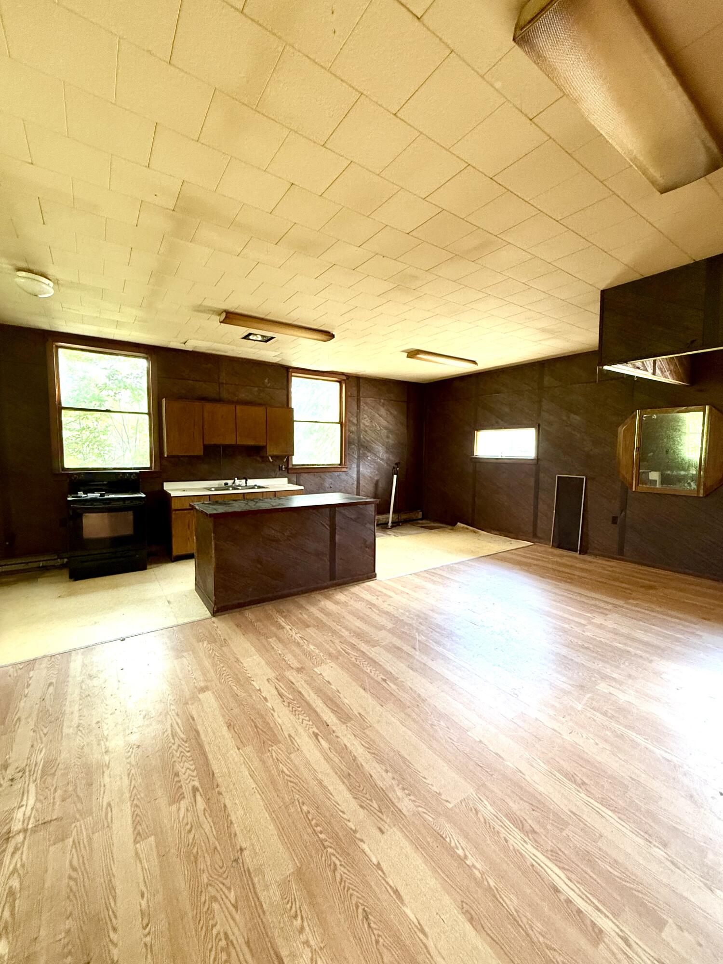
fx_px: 390
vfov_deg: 102.1
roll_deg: -0.5
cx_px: 362
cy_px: 482
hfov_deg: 85.7
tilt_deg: -3.7
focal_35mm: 14
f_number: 2.2
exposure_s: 1/60
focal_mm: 2.22
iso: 400
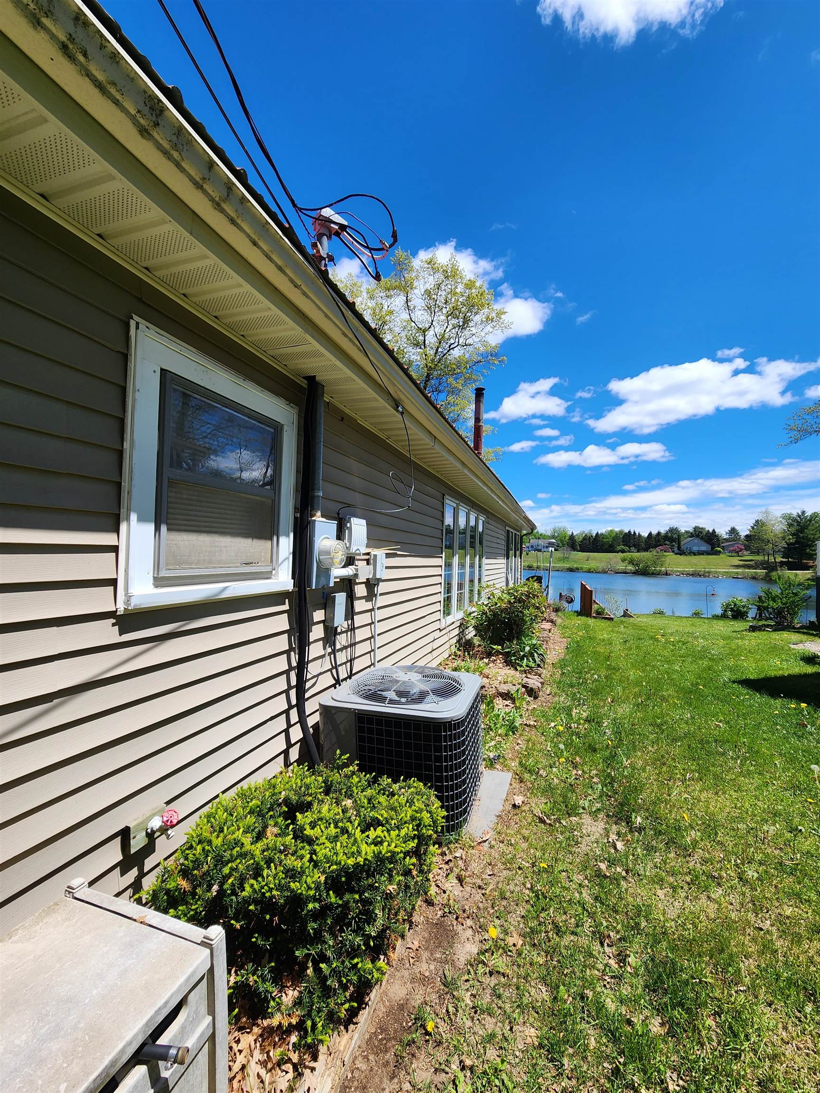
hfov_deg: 89.9
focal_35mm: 13
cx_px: 410
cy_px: 546
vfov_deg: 106.2
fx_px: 411
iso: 50
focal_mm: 2.2
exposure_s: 1/1681
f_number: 2.2
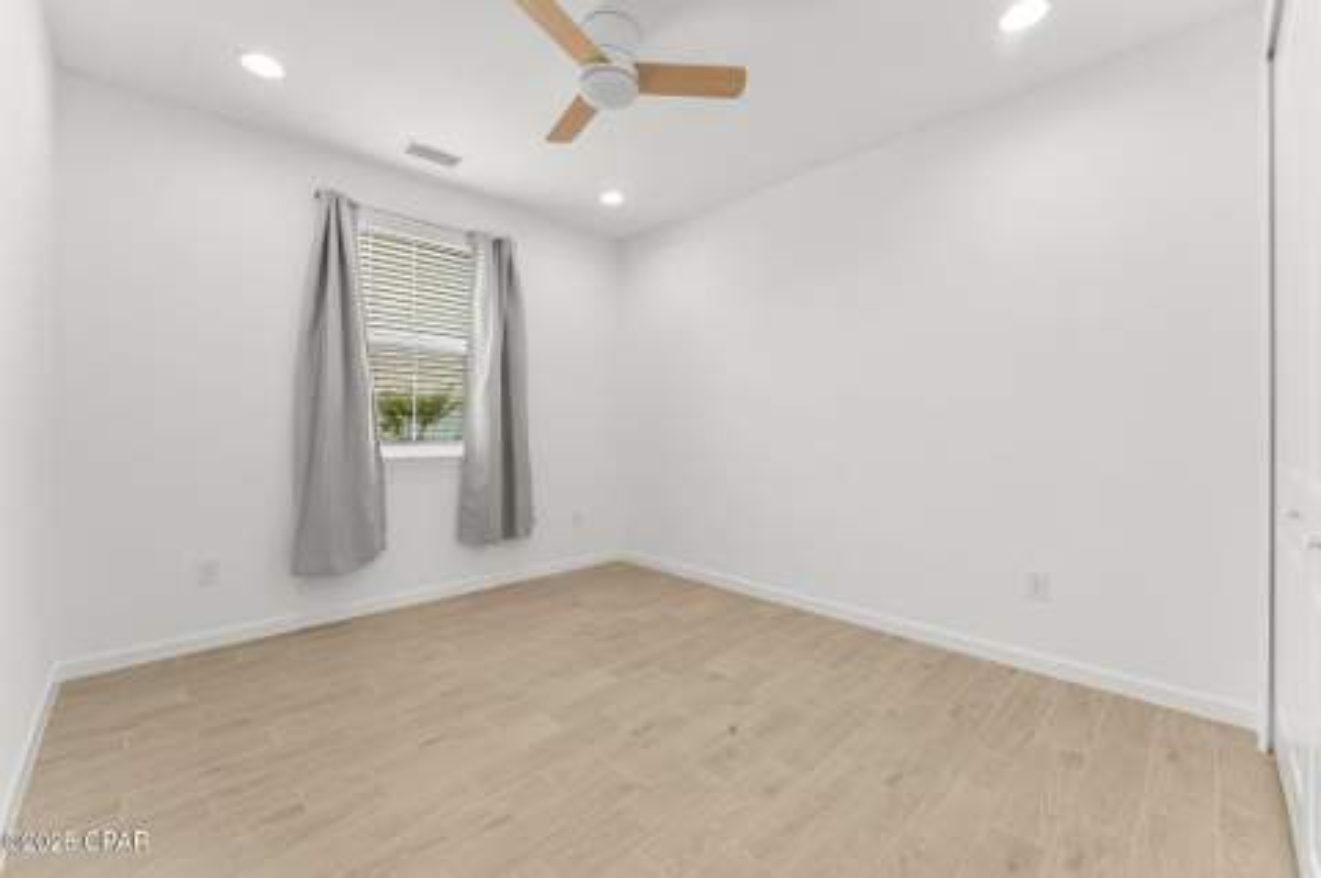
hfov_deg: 102.0
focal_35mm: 15
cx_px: 660
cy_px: 439
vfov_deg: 78.7
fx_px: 535
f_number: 8
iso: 400
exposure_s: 1/25
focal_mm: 14.6
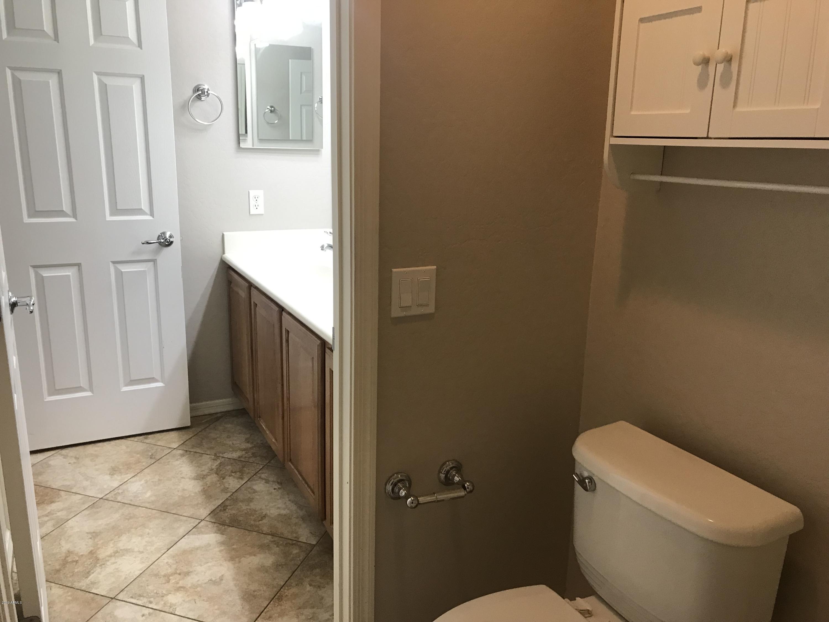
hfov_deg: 63.4
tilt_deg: -13.5
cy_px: 311
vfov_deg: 49.7
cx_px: 414
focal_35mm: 28
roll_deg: -0.9
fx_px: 671
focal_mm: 3.99
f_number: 1.8
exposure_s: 1/30
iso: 40
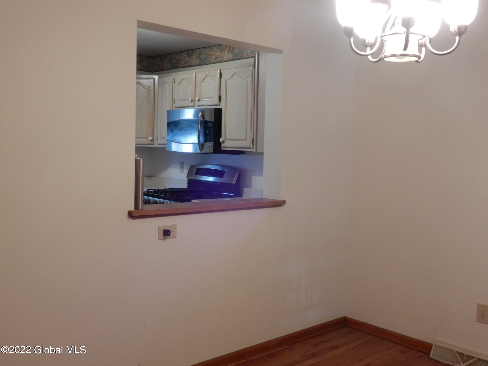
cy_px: 183
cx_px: 244
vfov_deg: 37.7
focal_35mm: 38
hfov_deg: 49.0
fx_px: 536
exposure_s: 1/30
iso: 320
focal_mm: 6.8
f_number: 4
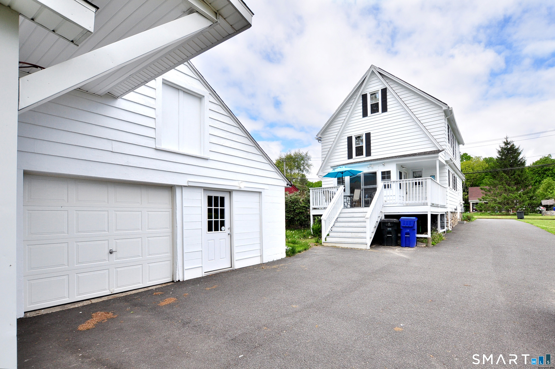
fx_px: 231
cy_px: 184
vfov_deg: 77.2
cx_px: 278
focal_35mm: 15
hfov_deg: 100.5
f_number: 8
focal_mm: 10
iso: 250
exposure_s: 1/400
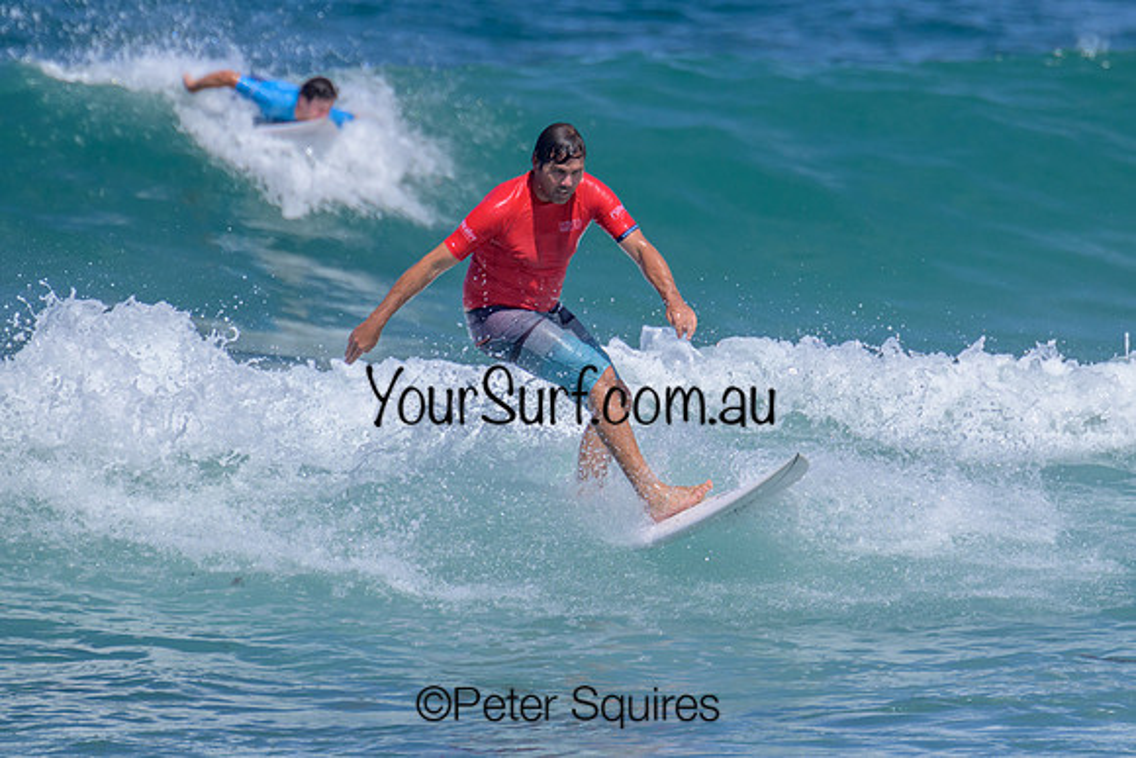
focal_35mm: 1081
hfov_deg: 1.9
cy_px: 322
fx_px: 34104
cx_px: 767
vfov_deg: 1.3
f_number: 11
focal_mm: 800
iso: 800
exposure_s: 1/2000
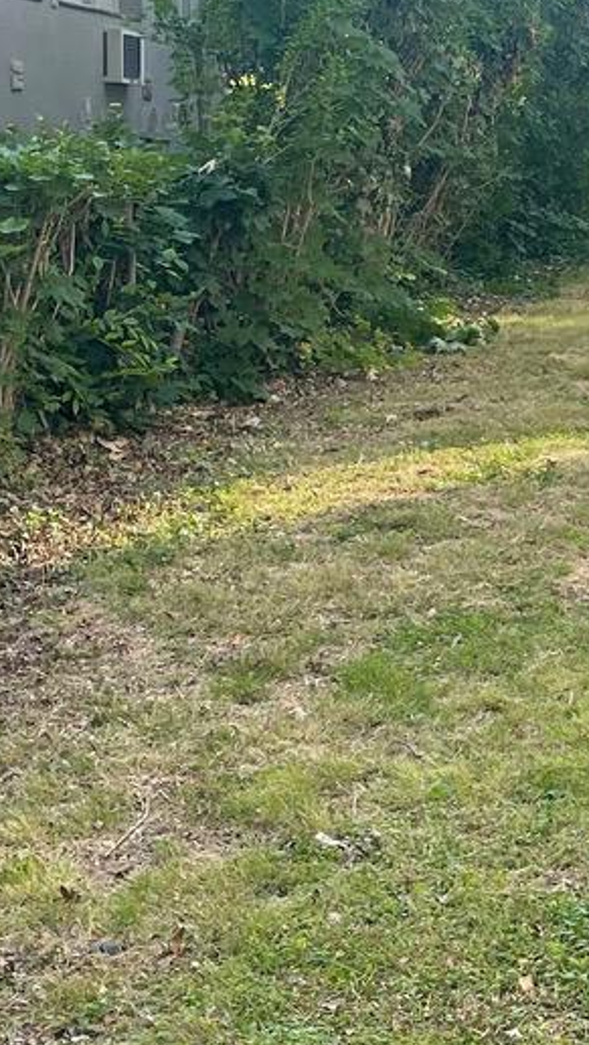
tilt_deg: -7.5
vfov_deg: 26.2
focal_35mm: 81
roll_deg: -2.6
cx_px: 706
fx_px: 2245
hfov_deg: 14.5
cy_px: 472
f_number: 1.6
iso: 32
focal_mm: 5.1
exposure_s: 1/696
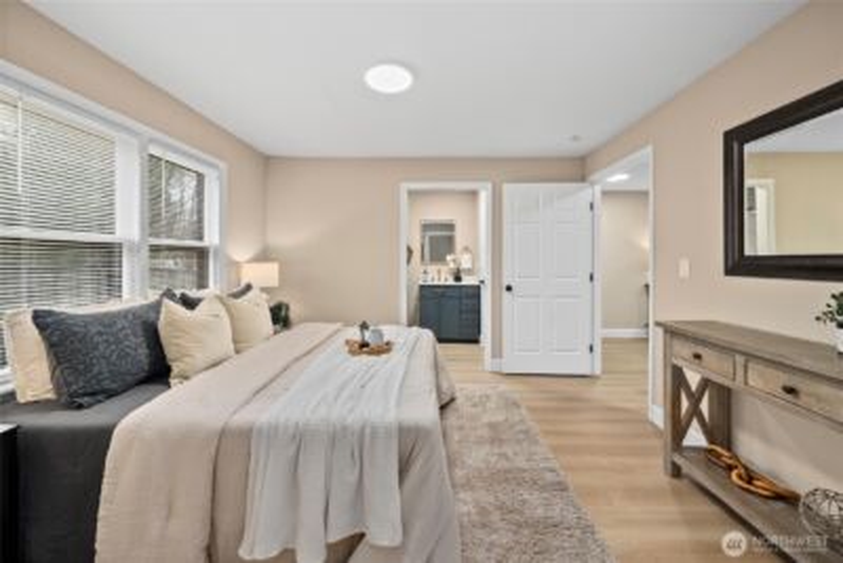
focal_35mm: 12
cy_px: 282
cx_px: 422
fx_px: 281
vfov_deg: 90.1
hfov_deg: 112.6
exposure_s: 1/15
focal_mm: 12
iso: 1000
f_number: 7.1
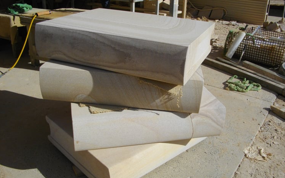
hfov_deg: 55.3
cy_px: 95
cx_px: 146
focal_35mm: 35
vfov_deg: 36.3
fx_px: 272
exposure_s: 1/800
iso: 100
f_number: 5.5
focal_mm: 5.7
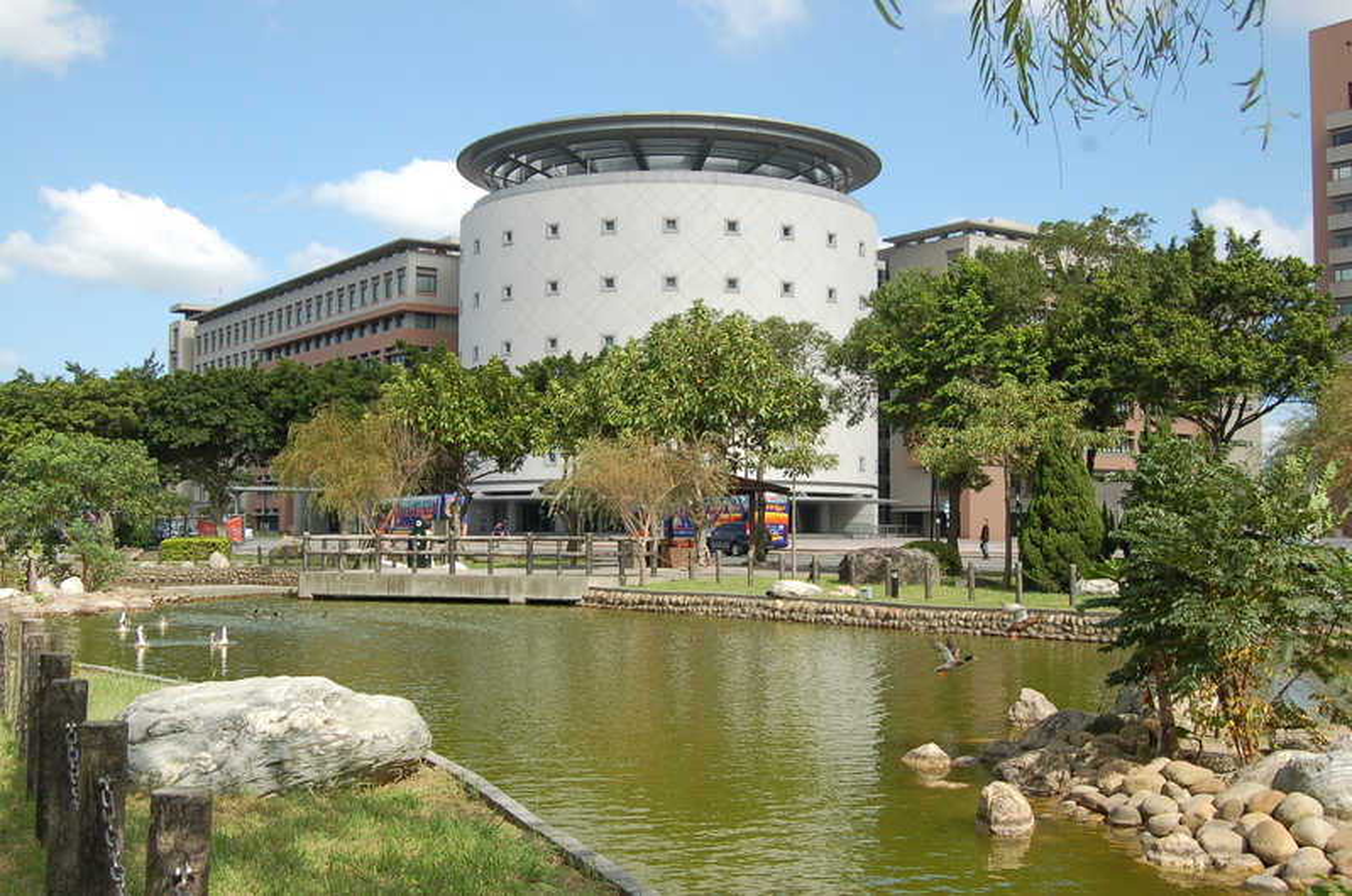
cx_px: 676
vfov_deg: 34.1
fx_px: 1462
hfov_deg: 49.6
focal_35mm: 39
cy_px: 448
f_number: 9
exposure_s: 1/320
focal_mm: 26
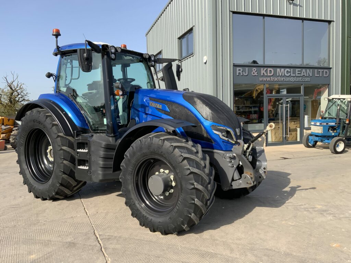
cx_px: 176
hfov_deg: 61.7
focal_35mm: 29
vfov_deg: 48.2
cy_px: 132
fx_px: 294
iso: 16
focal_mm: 3
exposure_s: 1/1035
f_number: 1.8
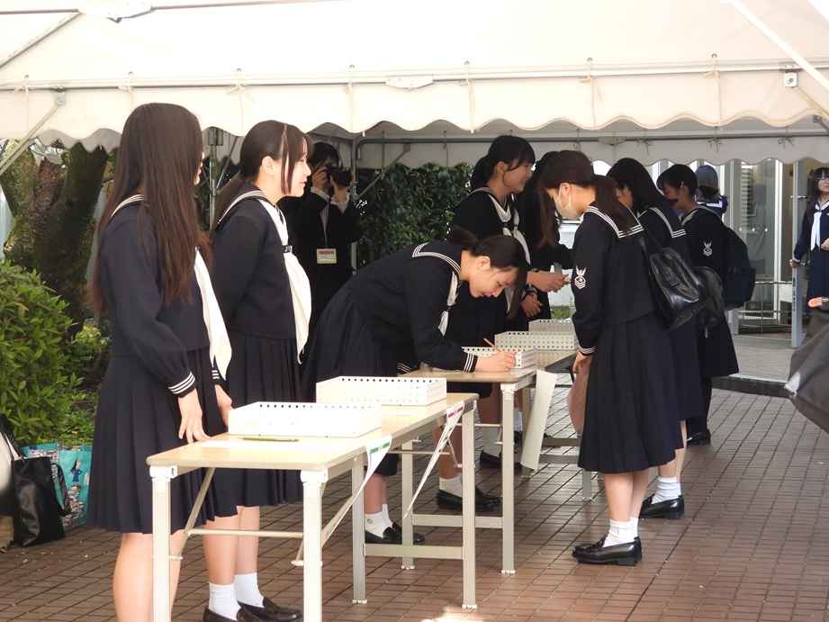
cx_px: 414
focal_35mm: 75
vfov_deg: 19.6
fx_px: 1796
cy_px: 311
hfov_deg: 26.0
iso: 400
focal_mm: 13.4
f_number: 3.5
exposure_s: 1/250
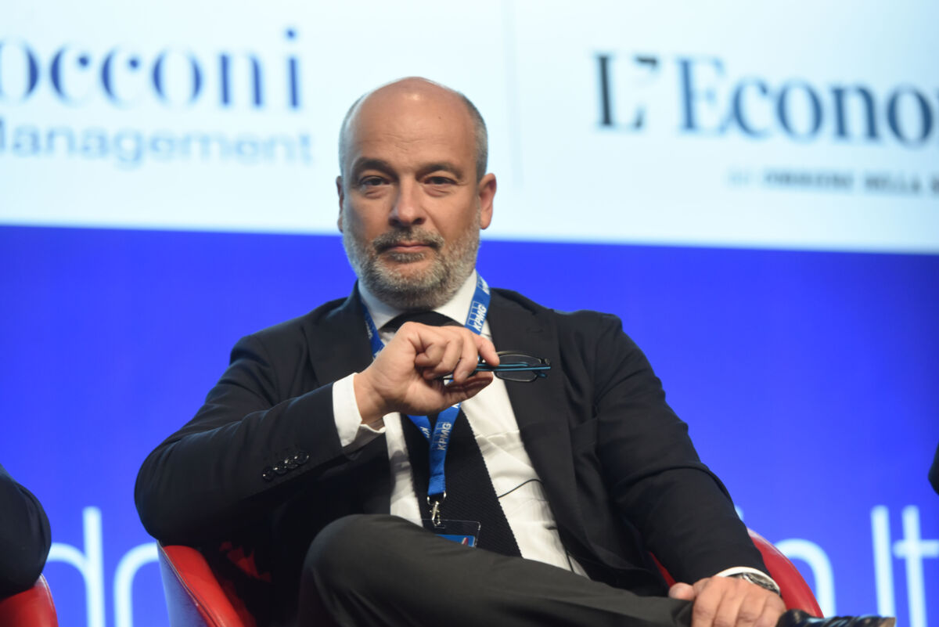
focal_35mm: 155
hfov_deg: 13.2
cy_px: 314
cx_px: 470
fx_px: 4044
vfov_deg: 8.9
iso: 1600
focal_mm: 155
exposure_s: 1/160
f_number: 3.5
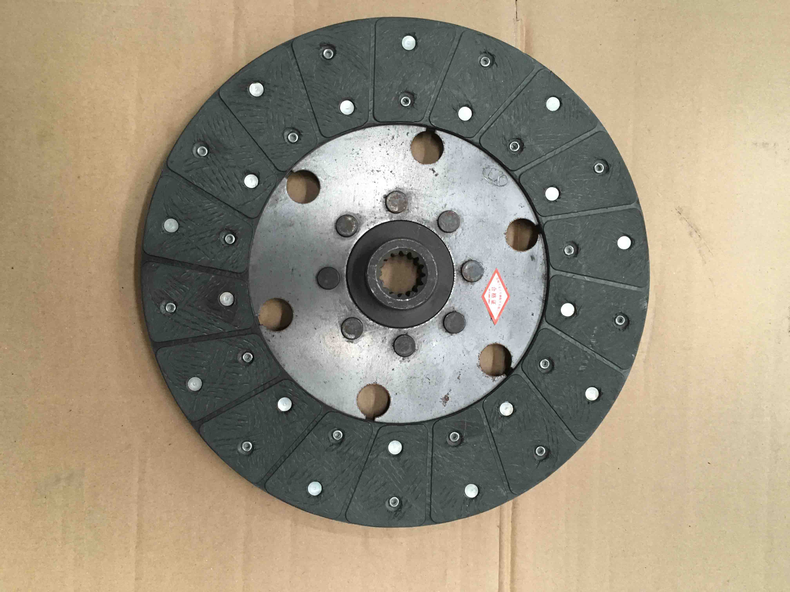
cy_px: 296
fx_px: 662
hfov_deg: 61.7
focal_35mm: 29
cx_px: 395
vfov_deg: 48.2
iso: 200
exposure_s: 1/20
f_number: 2.2
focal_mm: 4.15
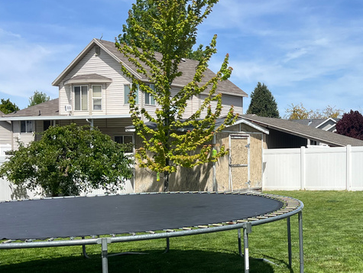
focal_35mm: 56
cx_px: 305
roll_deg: -0.3
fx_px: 588
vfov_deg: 25.9
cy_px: 192
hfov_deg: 33.1
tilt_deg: -4.3
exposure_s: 1/4149
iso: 50
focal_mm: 5.1
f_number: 1.6
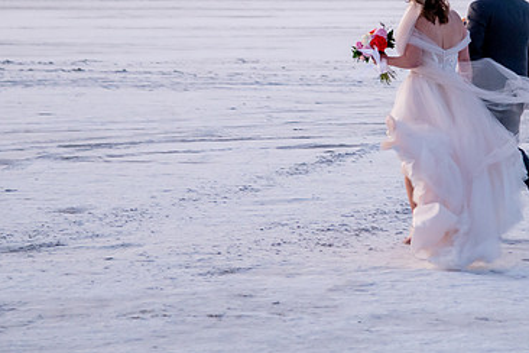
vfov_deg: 7.4
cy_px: 3
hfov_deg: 11.2
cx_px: 360
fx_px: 2704
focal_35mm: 184
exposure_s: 1/100
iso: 4000
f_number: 4
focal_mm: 85
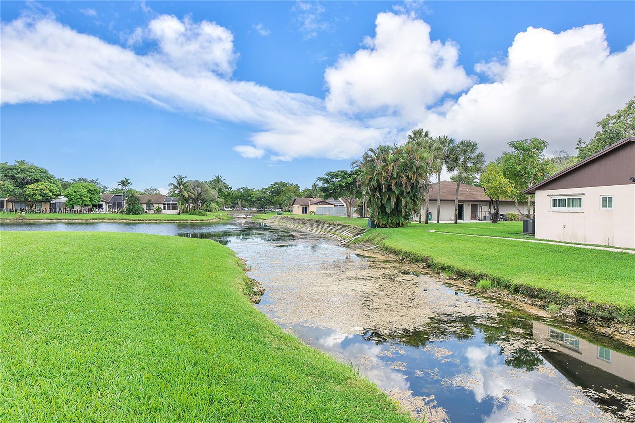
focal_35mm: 21
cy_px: 212
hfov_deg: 81.2
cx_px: 318
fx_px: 370
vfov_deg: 59.5
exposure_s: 1/250
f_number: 7.1
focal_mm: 14
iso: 200
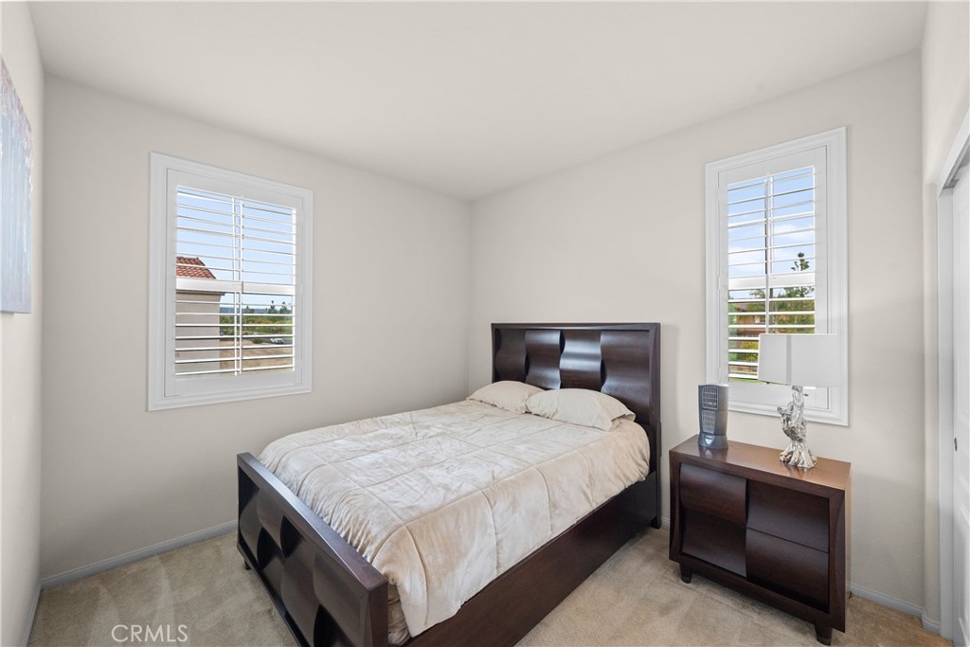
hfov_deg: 104.2
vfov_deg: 81.2
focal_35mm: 14
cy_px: 324
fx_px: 377
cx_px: 485
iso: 2500
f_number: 8
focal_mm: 14
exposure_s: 1/30
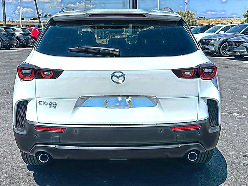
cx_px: 124
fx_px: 265
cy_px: 93
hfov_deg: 50.1
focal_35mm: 37
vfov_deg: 38.7
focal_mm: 6.86
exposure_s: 1/7143
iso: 80
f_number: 1.78
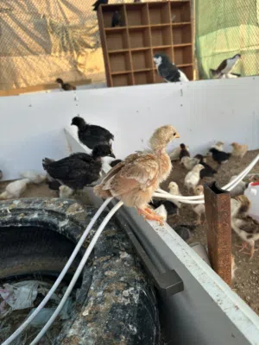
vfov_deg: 71.6
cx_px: 130
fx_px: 239
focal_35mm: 24
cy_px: 172
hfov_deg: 56.8
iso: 64
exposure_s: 1/121
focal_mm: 6.86
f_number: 1.78
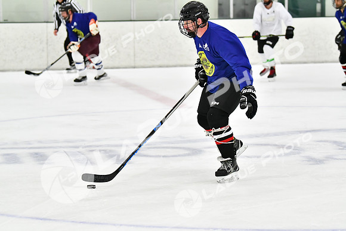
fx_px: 1240
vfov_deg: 10.6
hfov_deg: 15.9
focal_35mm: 129
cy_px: 116
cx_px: 173
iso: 6400
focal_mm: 86
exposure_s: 1/1600
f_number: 2.8
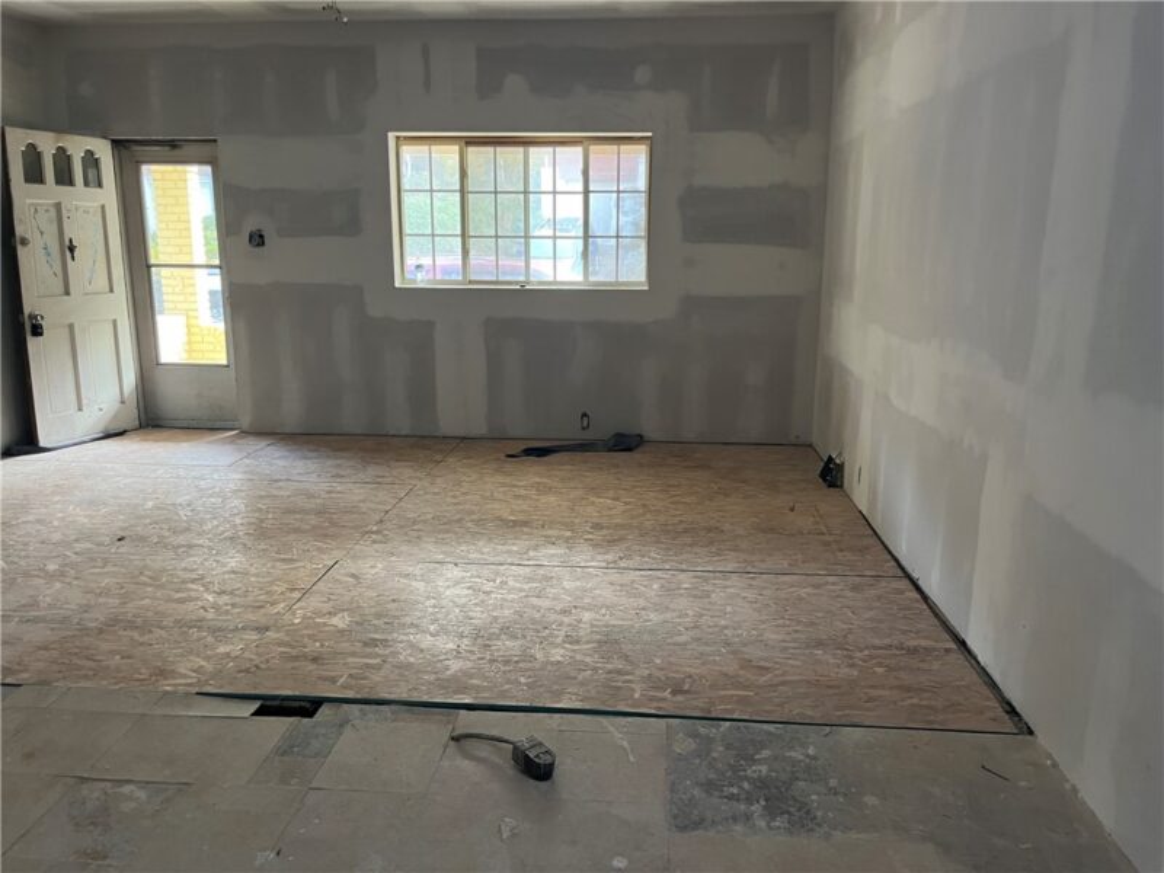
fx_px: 874
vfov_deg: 53.1
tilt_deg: -12.7
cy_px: 436
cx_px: 582
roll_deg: -0.5
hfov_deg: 67.3
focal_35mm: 26
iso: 250
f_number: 1.6
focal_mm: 5.1
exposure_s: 1/60
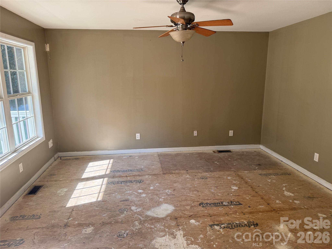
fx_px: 230
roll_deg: -0.1
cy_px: 124
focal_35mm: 24
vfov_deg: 56.8
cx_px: 166
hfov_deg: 71.6
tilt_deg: -6.7
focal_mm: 6.76
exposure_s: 1/283
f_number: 1.78
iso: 100
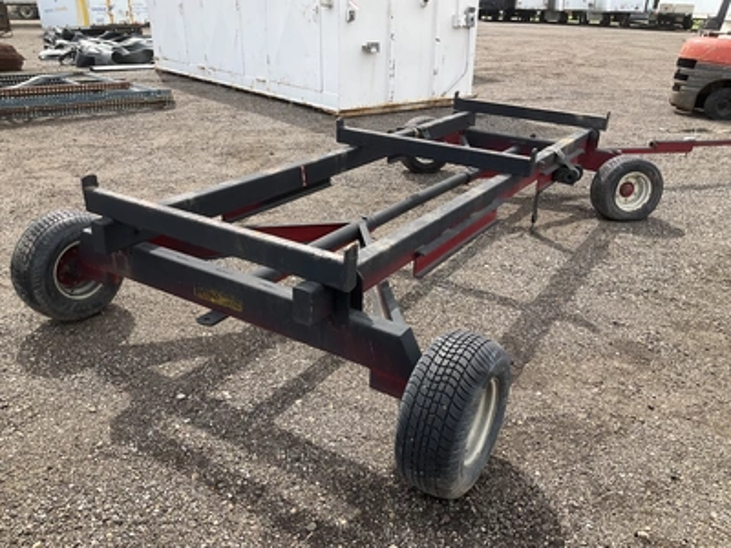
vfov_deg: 48.2
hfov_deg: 61.7
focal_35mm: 29
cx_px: 366
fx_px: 612
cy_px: 274
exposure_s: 1/739
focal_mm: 3
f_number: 1.8
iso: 25
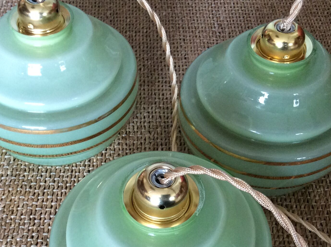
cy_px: 174
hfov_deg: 32.2
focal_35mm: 60
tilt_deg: -51.9
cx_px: 161
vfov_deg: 24.2
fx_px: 573
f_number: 2.4
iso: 125
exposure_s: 1/25
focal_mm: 3.3
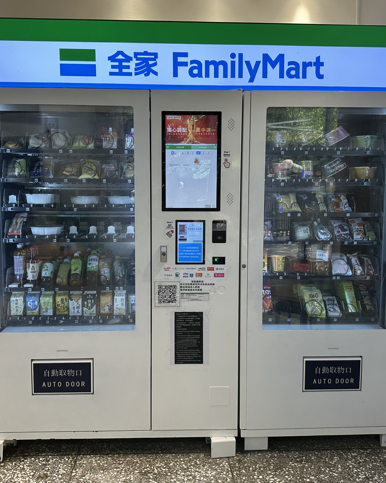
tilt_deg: -6.2
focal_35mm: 32
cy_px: 236
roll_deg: -0.4
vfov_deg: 55.7
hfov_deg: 45.8
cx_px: 184
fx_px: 457
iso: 80
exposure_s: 1/120
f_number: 1.78
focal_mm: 6.86
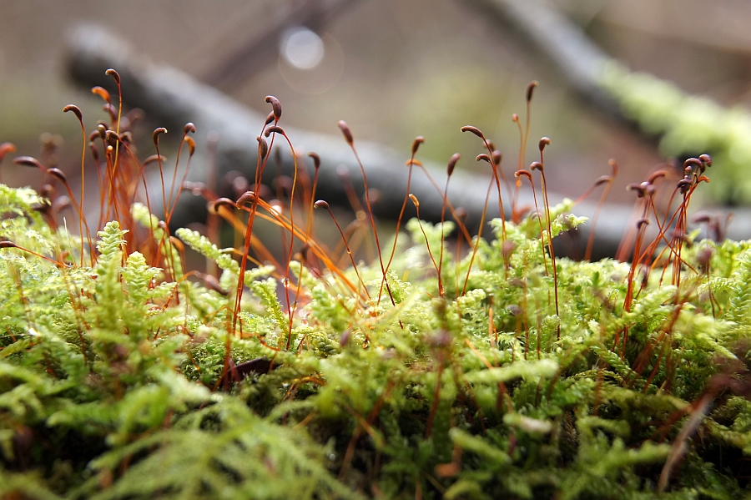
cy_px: 250
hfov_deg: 24.6
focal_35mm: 82
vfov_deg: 16.5
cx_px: 376
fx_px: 1720
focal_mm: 55
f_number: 8
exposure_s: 1/100
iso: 800
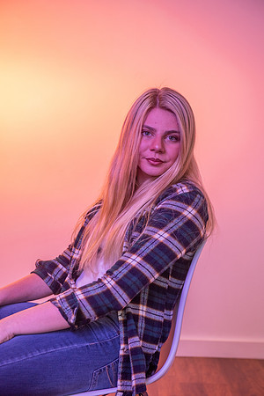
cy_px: 198
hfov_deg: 19.5
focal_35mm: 70
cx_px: 132
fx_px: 770
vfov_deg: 28.8
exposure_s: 1/250
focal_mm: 70
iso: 500
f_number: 4
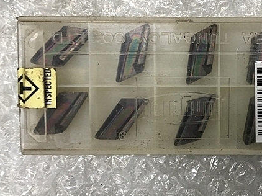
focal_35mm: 44
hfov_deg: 42.1
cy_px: 81
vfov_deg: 32.8
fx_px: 333
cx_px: 185
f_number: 2.2
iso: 80
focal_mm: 4.15
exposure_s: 1/30
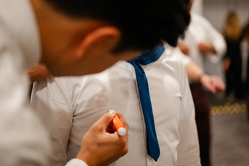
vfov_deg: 27.0
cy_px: 83
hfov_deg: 39.6
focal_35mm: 50
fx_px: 346
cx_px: 124
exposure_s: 1/200
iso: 500
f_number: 1.8
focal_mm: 50
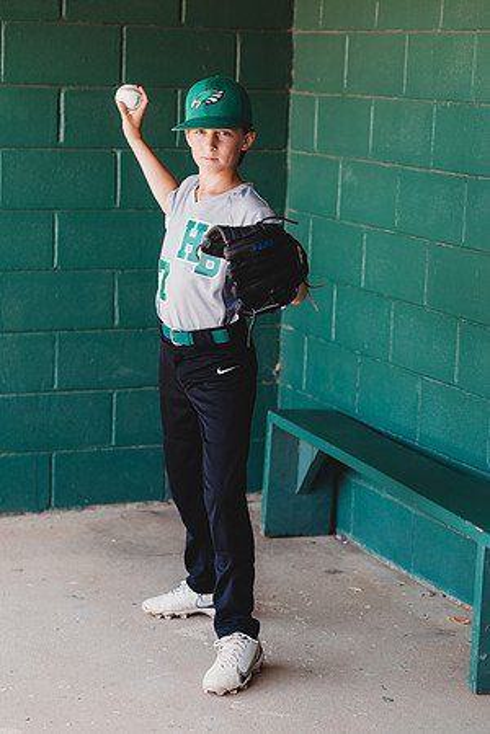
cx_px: 245
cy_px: 367
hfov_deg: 16.1
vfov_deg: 23.9
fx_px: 1735
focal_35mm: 85
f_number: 2.8
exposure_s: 1/250
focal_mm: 85
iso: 200
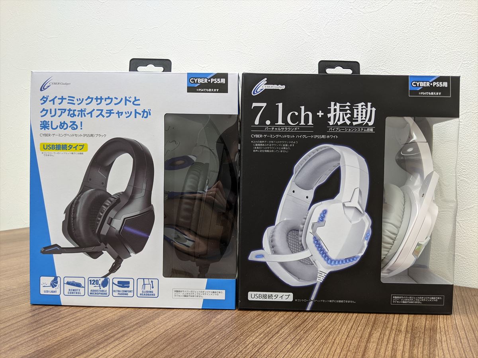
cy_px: 179
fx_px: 373
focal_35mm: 27
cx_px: 239
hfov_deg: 65.3
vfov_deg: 51.4
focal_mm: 4.44
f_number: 1.8
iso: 72
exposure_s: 1/40
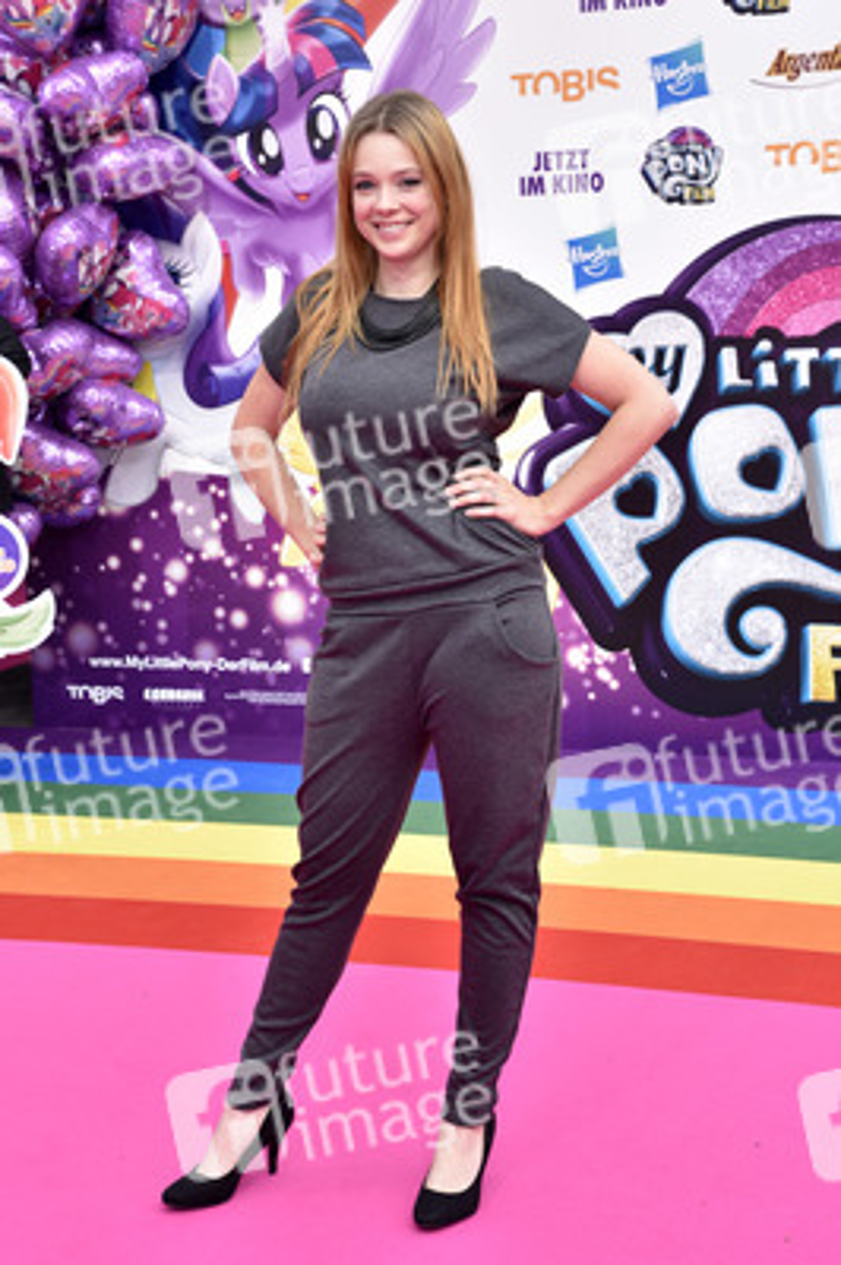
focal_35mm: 55
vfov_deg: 36.3
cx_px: 420
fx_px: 1930
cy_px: 632
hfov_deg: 24.6
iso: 400
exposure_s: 1/200
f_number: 8
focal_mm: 55
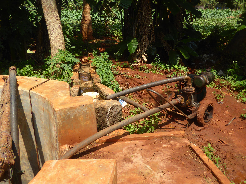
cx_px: 123
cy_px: 92
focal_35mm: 34
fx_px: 242
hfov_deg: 54.0
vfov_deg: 41.8
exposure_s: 1/500
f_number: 3.6
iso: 80
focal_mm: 5.8
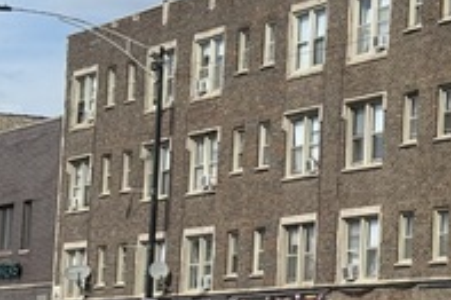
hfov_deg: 11.5
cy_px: 124
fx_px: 2115
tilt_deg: +8.2
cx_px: 754
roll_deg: -0.1
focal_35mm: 169
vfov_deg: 8.1
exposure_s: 1/4587
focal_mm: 6.76
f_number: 1.78
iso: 64
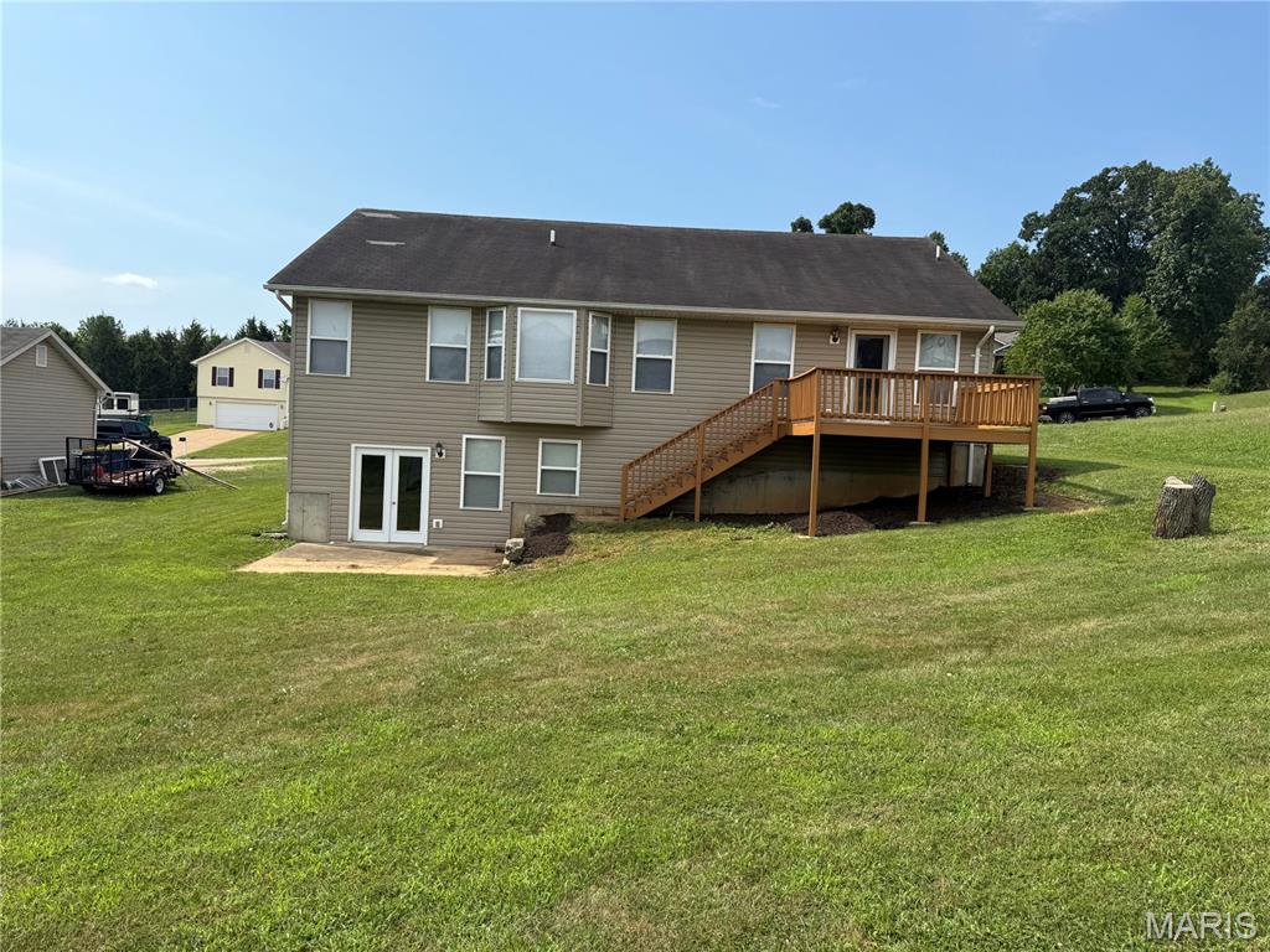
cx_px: 635
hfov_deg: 71.6
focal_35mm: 24
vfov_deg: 56.8
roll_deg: -3.5
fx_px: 881
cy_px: 476
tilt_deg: -0.4
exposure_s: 1/5319
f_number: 1.78
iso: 80
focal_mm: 6.76
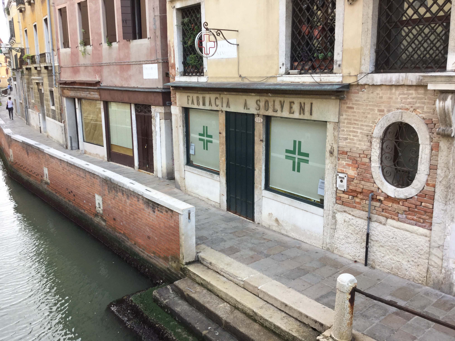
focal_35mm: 31
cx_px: 228
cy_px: 170
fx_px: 407
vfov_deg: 45.4
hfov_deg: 58.4
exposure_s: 1/100
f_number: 2.4
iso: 40
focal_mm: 3.3
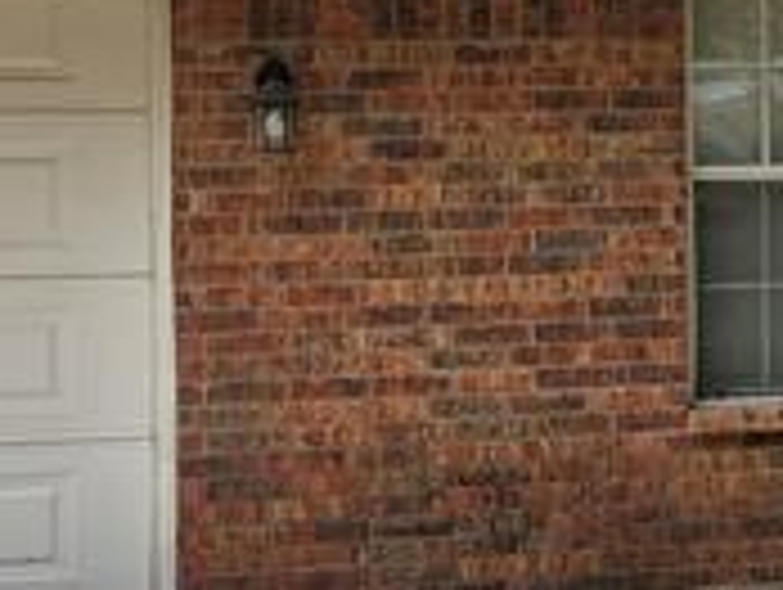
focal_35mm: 135
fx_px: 3058
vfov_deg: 11.0
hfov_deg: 13.7
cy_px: 86
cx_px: 1179
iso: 80
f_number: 1.8
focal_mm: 5.4
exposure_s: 1/2128
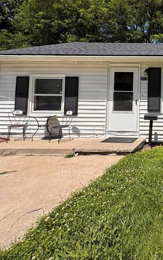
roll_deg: -0.3
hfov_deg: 36.3
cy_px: 86
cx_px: 193
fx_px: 192
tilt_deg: +4.4
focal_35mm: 27
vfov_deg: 66.5
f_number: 2.2
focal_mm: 2.22
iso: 50
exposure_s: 1/2494
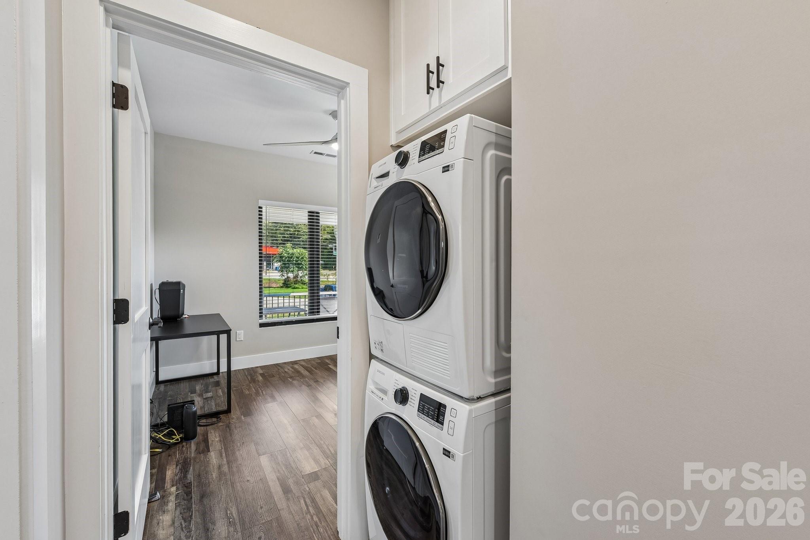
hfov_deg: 104.3
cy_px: 270
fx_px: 315
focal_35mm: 14
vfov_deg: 81.2
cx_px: 405
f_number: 11
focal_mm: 14
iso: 200
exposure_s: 1/6
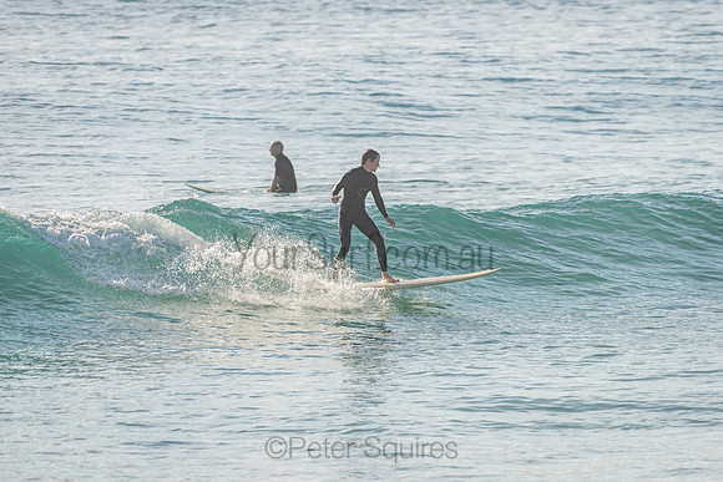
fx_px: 10044
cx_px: 362
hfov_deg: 4.1
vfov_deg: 2.8
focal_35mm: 500
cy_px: 241
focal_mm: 500
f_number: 5.6
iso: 100
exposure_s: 1/2000
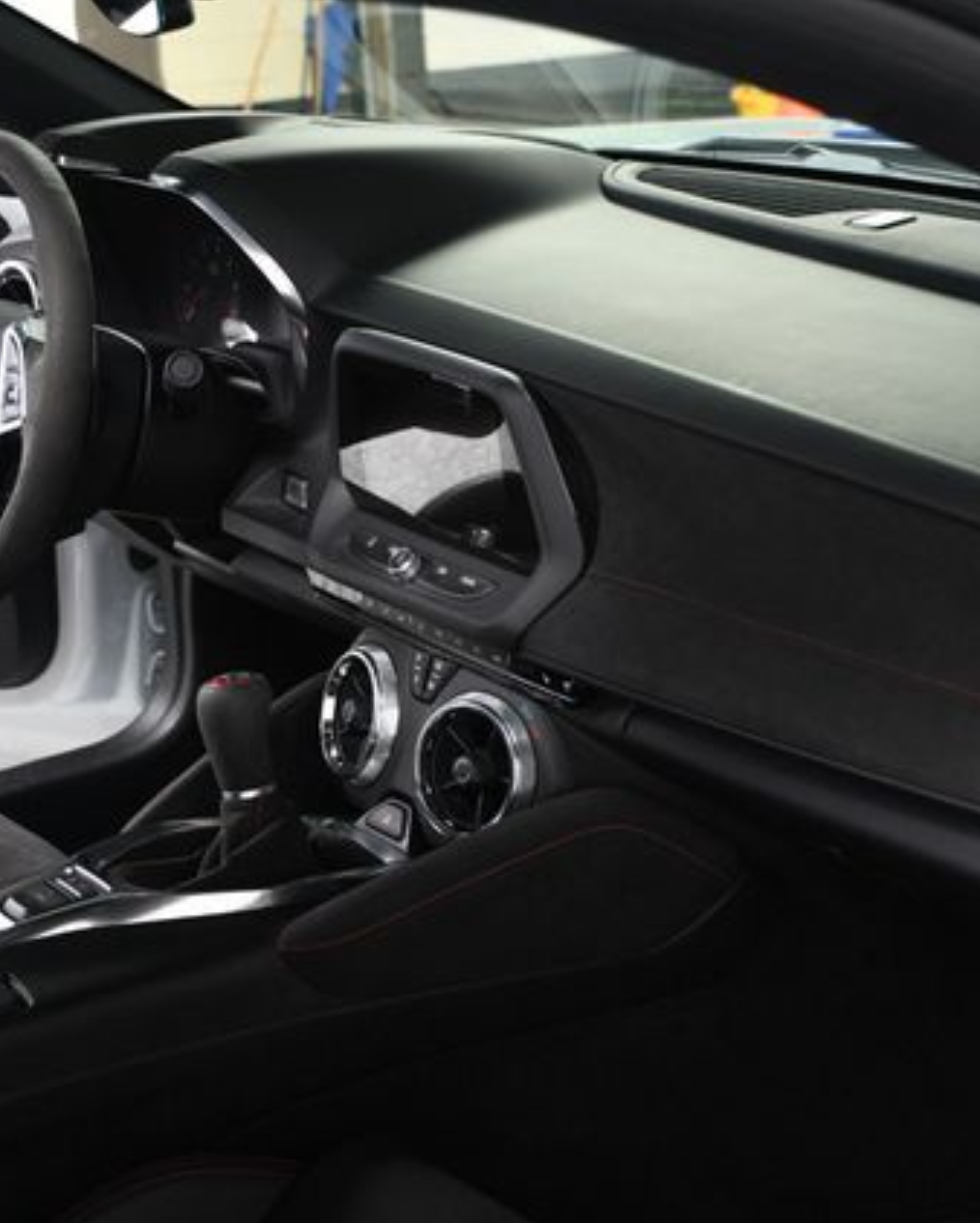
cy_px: 614
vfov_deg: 29.6
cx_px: 574
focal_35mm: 64
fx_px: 2319
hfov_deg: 23.8
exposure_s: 1/200
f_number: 4
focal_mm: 30
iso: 100
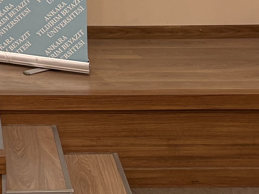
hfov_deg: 10.7
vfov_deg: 9.0
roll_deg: +0.5
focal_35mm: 143
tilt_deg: +1.3
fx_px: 1070
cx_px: -450
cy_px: -330
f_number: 1.6
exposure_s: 1/50
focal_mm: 5.96
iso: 100
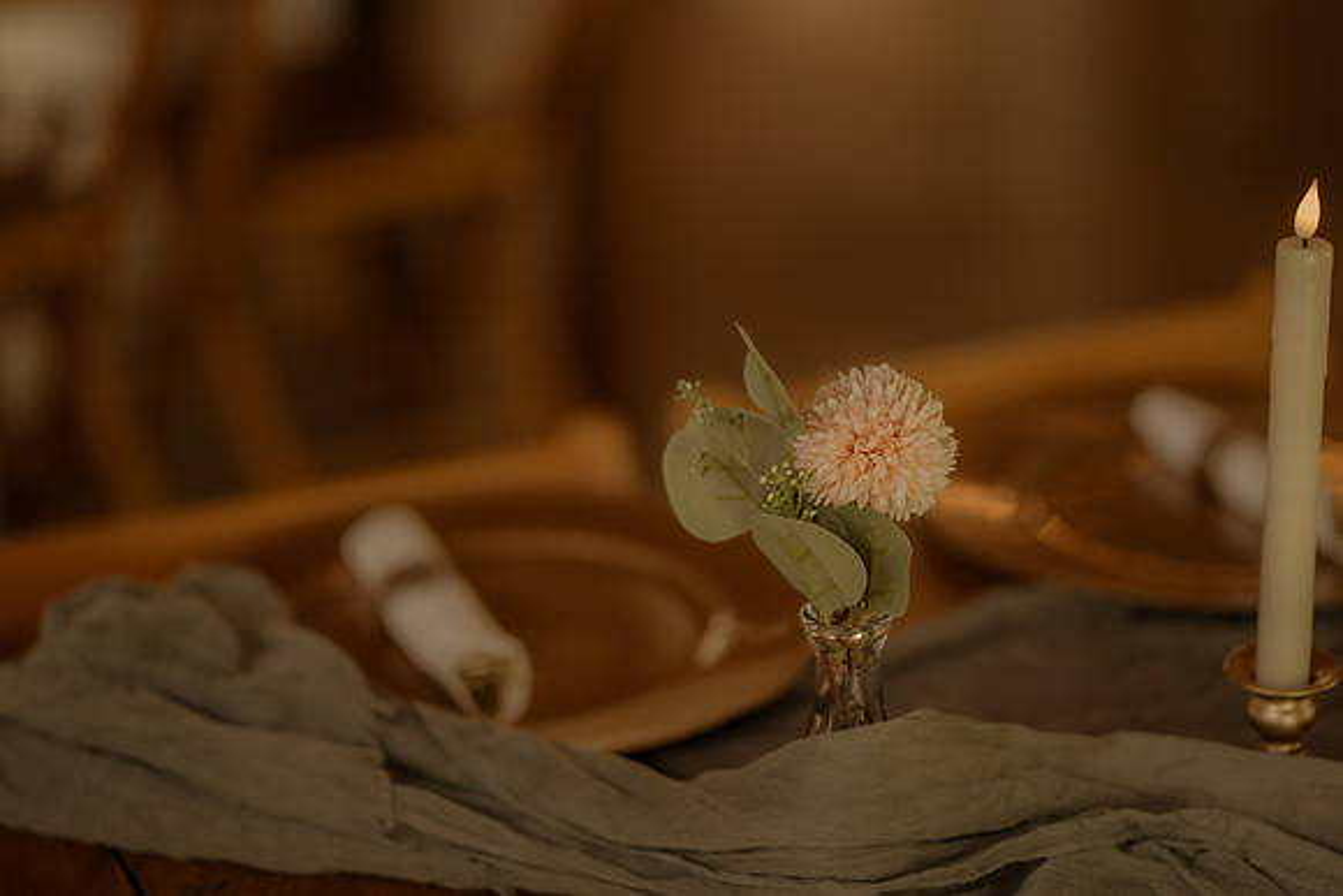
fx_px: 3351
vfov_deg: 15.2
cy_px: 438
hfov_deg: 22.7
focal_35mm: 90
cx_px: 683
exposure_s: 1/250
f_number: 1.4
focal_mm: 85
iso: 200
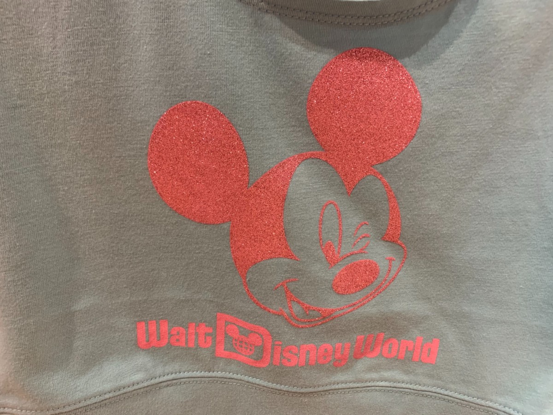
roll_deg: +1.1
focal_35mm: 26
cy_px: 208
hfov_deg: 67.3
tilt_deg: -20.7
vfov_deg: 53.1
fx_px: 415
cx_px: 276
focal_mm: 4.25
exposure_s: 1/60
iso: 200
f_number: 1.8
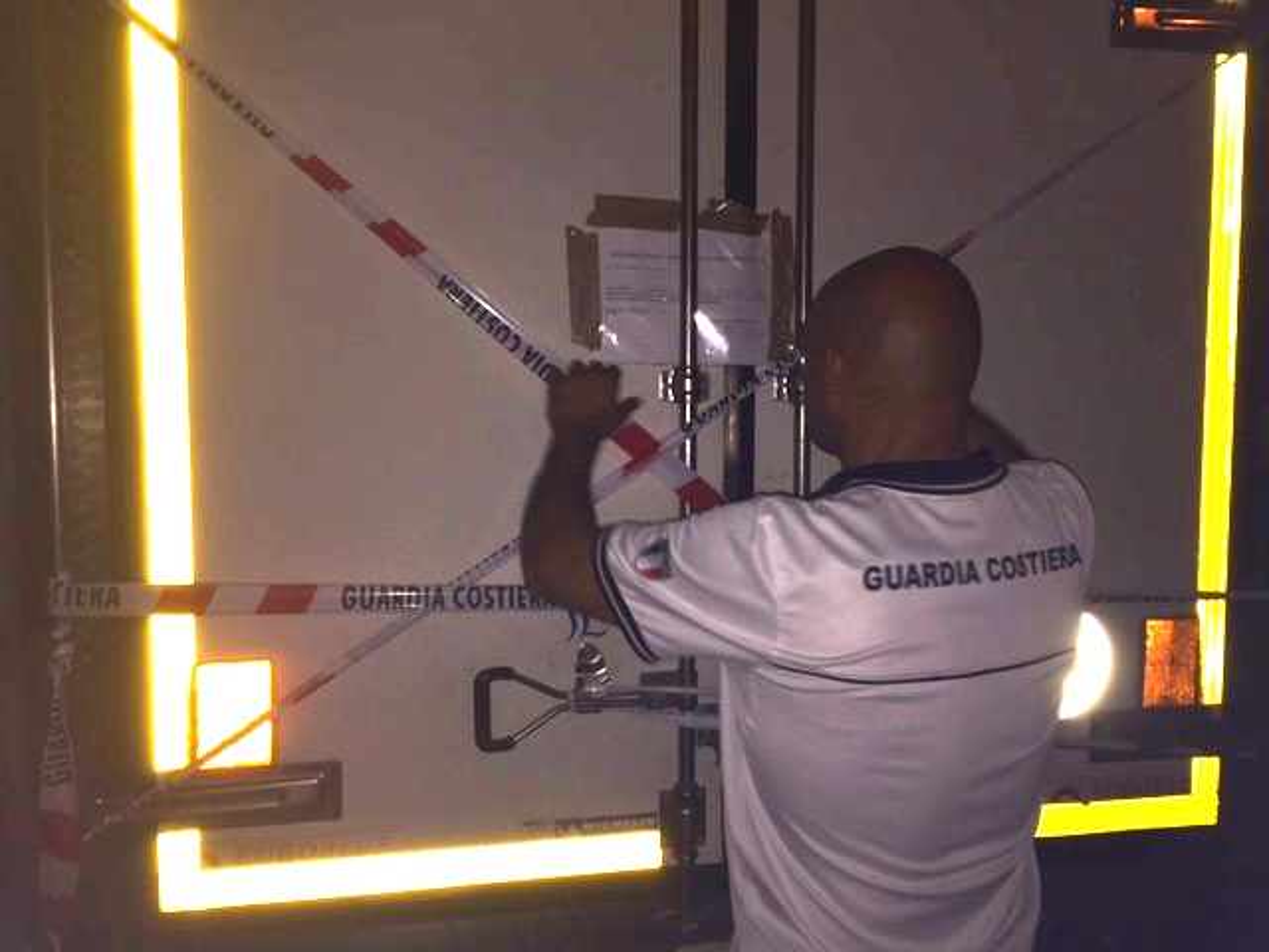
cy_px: 476
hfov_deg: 61.7
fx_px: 1063
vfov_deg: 48.2
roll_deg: -0.3
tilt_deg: -5.8
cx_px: 634
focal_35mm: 29
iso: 32
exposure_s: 1/28
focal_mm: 4.15
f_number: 2.2
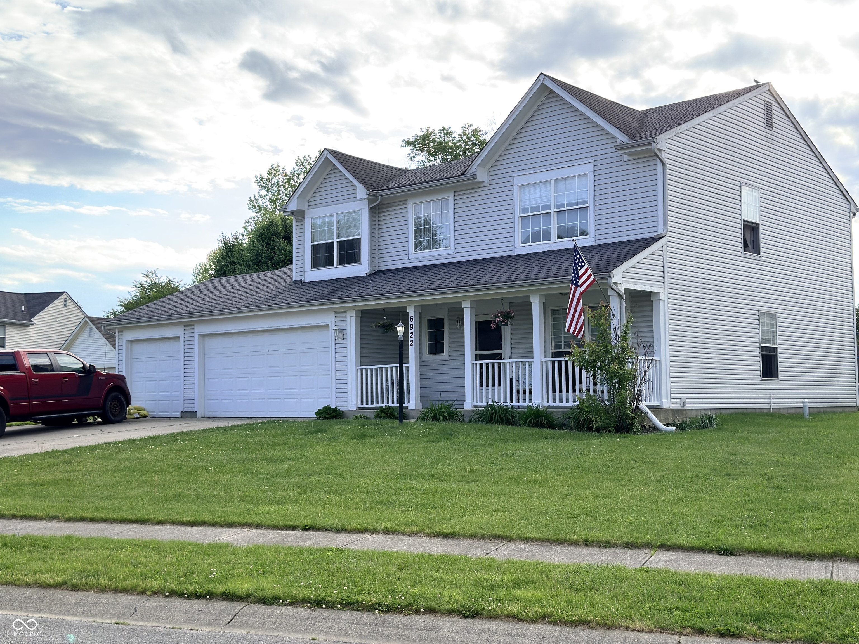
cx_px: 430
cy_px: 322
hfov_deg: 42.9
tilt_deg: +4.1
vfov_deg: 32.9
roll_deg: -0.1
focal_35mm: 44
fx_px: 1092
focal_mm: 6.76
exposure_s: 1/1504
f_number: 1.78
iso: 100
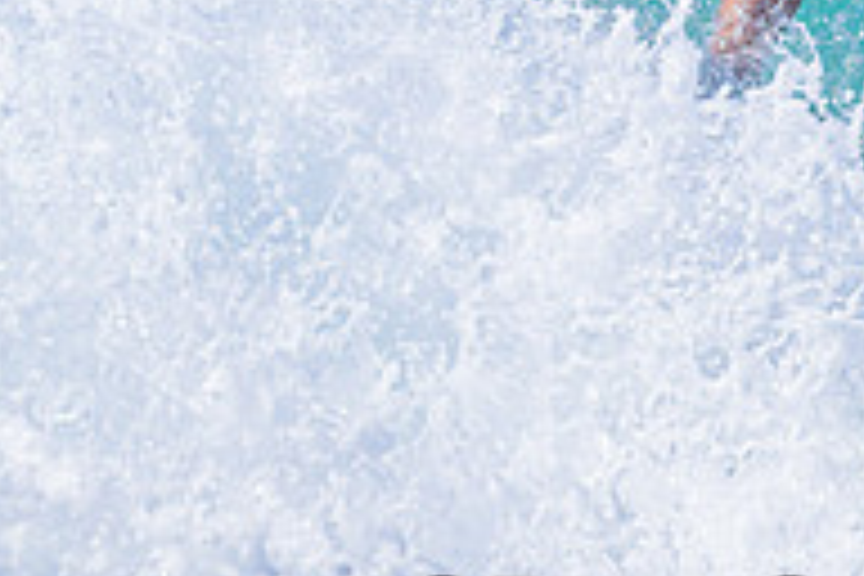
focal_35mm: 1956
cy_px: -302
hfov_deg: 1.1
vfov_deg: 0.7
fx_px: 46940
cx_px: 491
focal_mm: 540
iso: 1250
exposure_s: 1/2000
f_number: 11
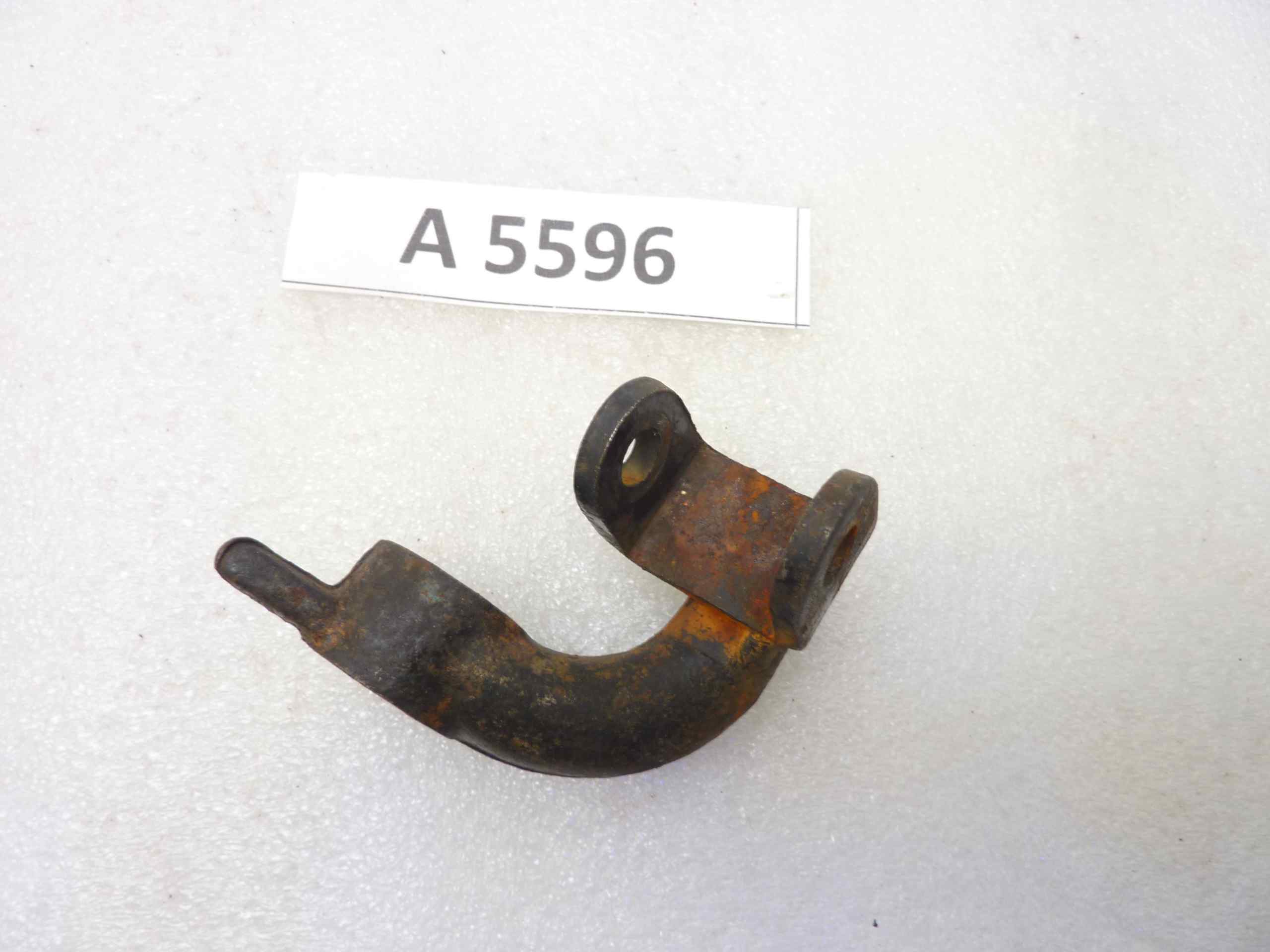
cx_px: 635
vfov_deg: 54.9
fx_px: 917
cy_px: 476
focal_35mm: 25
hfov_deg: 69.4
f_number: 3.3
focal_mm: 4.1
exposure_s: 1/10
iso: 80
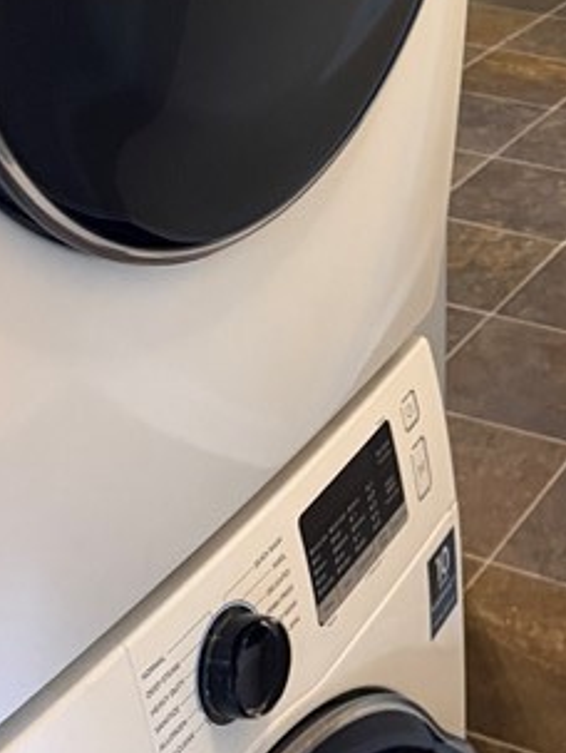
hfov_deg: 17.6
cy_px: -114
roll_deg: -2.8
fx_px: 1762
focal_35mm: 81
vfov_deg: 22.5
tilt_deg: -15.5
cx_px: 626
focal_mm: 6.76
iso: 500
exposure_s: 1/60
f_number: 1.78
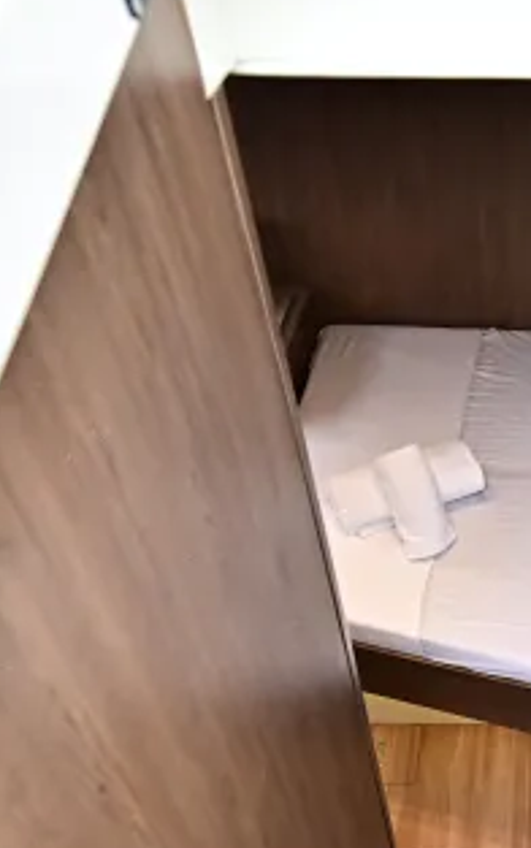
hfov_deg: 28.0
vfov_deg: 47.1
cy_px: 591
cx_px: 607
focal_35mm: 41
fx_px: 948
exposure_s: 1/320
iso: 500
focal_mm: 14
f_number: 2.8
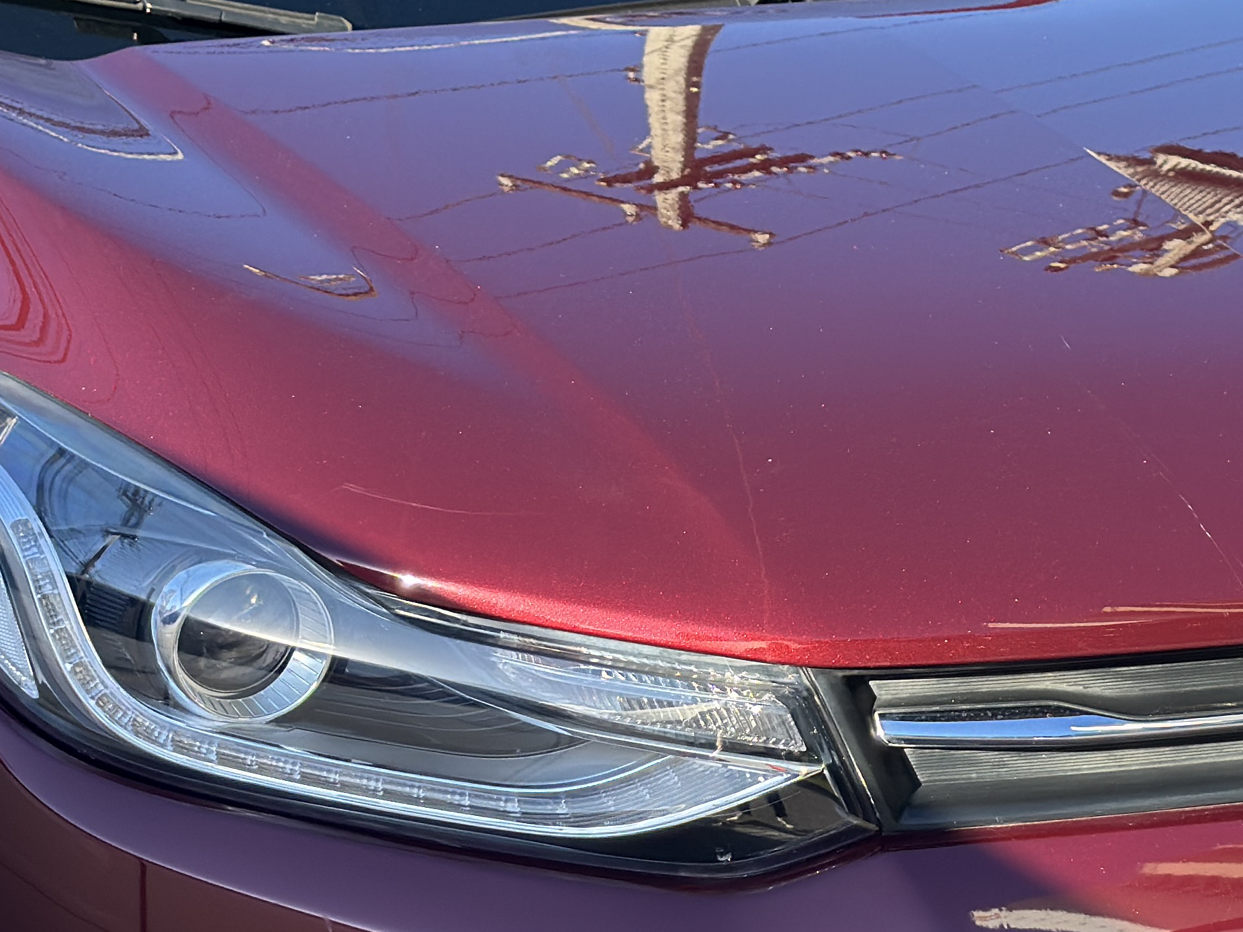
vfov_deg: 13.7
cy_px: 522
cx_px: 702
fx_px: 3878
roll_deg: +0.0
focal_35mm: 108
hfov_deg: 18.2
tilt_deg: -14.3
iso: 100
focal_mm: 6.76
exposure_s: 1/969
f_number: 1.78
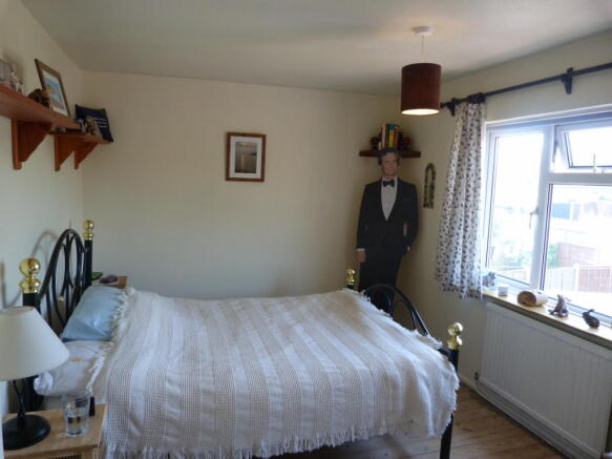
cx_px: 306
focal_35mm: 25
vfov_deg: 54.9
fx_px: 442
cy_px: 230
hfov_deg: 69.4
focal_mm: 4.5
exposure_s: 1/60
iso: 250
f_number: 2.8
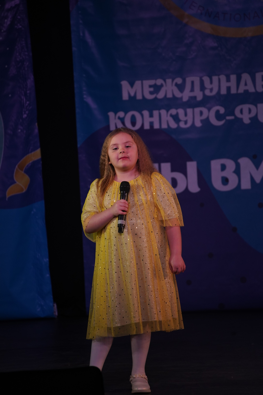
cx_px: 132
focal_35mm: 260
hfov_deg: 5.3
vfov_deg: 7.9
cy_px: 198
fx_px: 2849
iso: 2000
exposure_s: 1/400
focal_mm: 260
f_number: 6.3
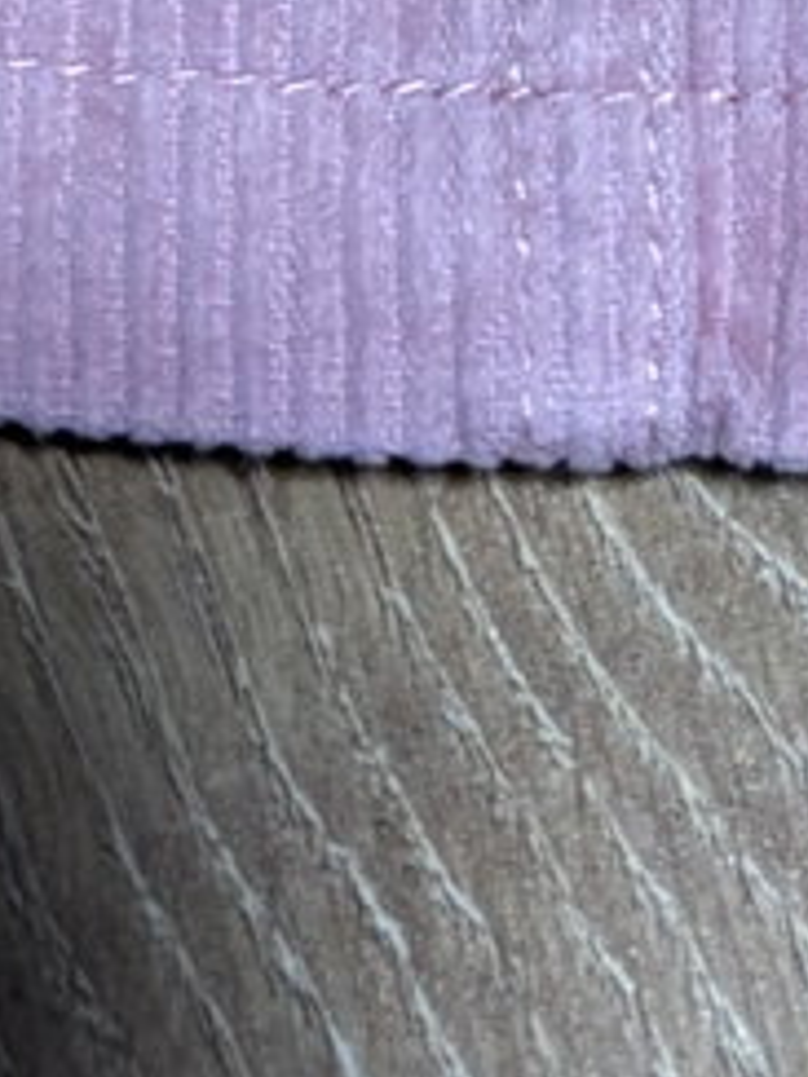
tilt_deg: -59.2
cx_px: 852
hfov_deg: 8.4
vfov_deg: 9.8
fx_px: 5478
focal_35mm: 176
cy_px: -1591
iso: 200
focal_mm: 5.96
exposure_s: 1/50
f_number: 1.6
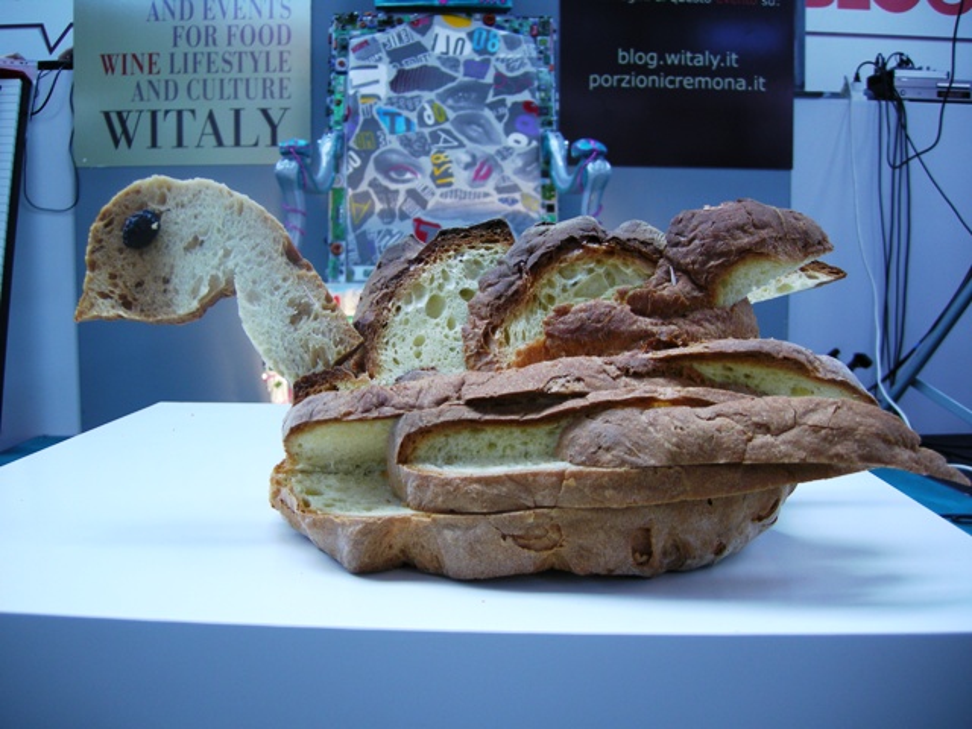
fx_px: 1011
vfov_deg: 39.7
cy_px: 364
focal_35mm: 36
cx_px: 486
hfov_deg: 51.4
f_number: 2.7
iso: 76
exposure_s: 1/53.1
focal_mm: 7.5
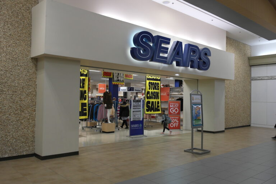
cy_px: 92
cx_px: 138
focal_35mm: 30
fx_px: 230
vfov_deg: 43.6
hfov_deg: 61.9
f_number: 3.5
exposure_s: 1/50
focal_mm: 20
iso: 400
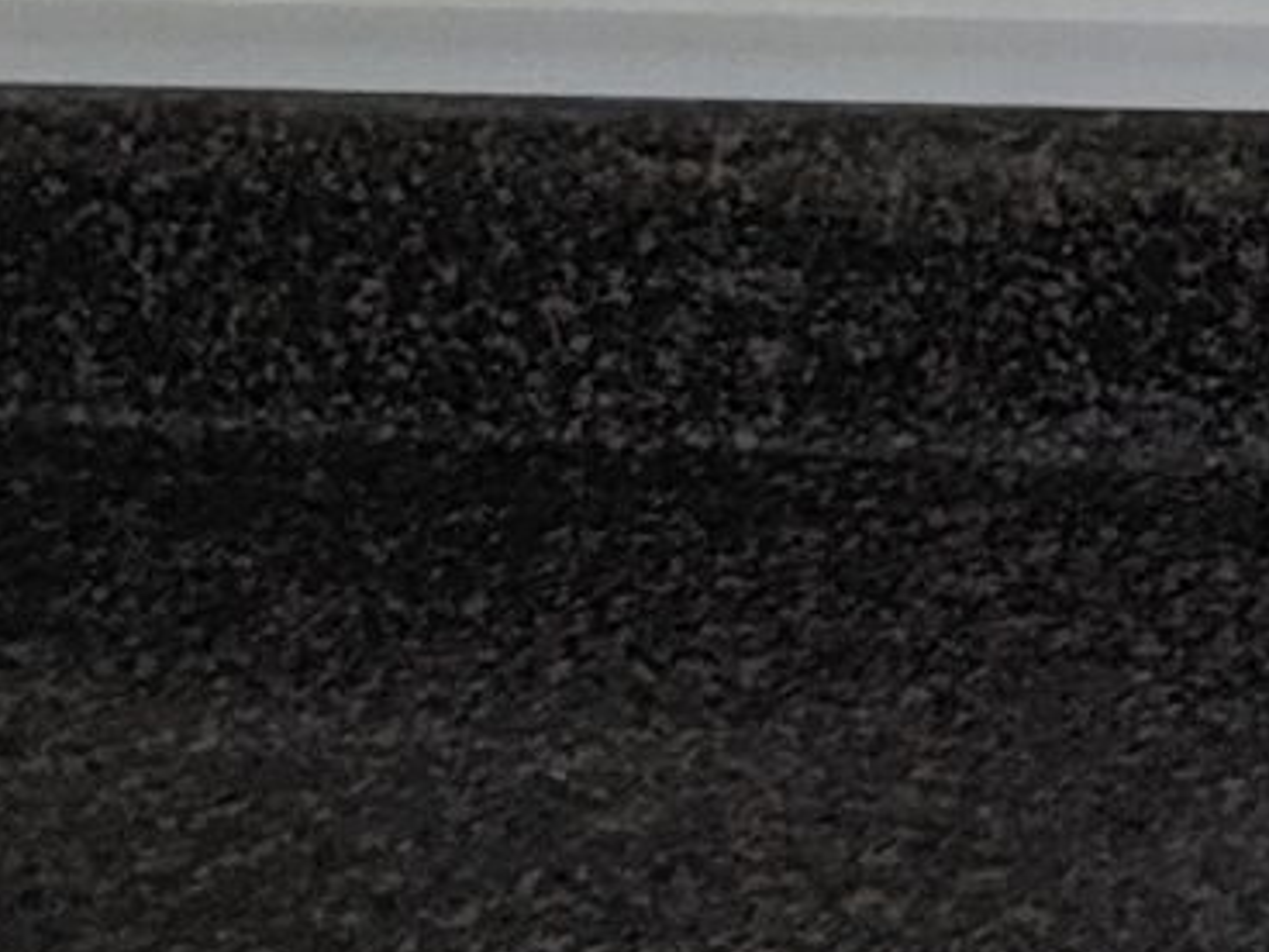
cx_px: 3159
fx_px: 6892
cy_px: -324
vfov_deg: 7.8
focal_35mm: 188
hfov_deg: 9.3
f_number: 1.8
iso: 265
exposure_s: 1/120
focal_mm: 4.44
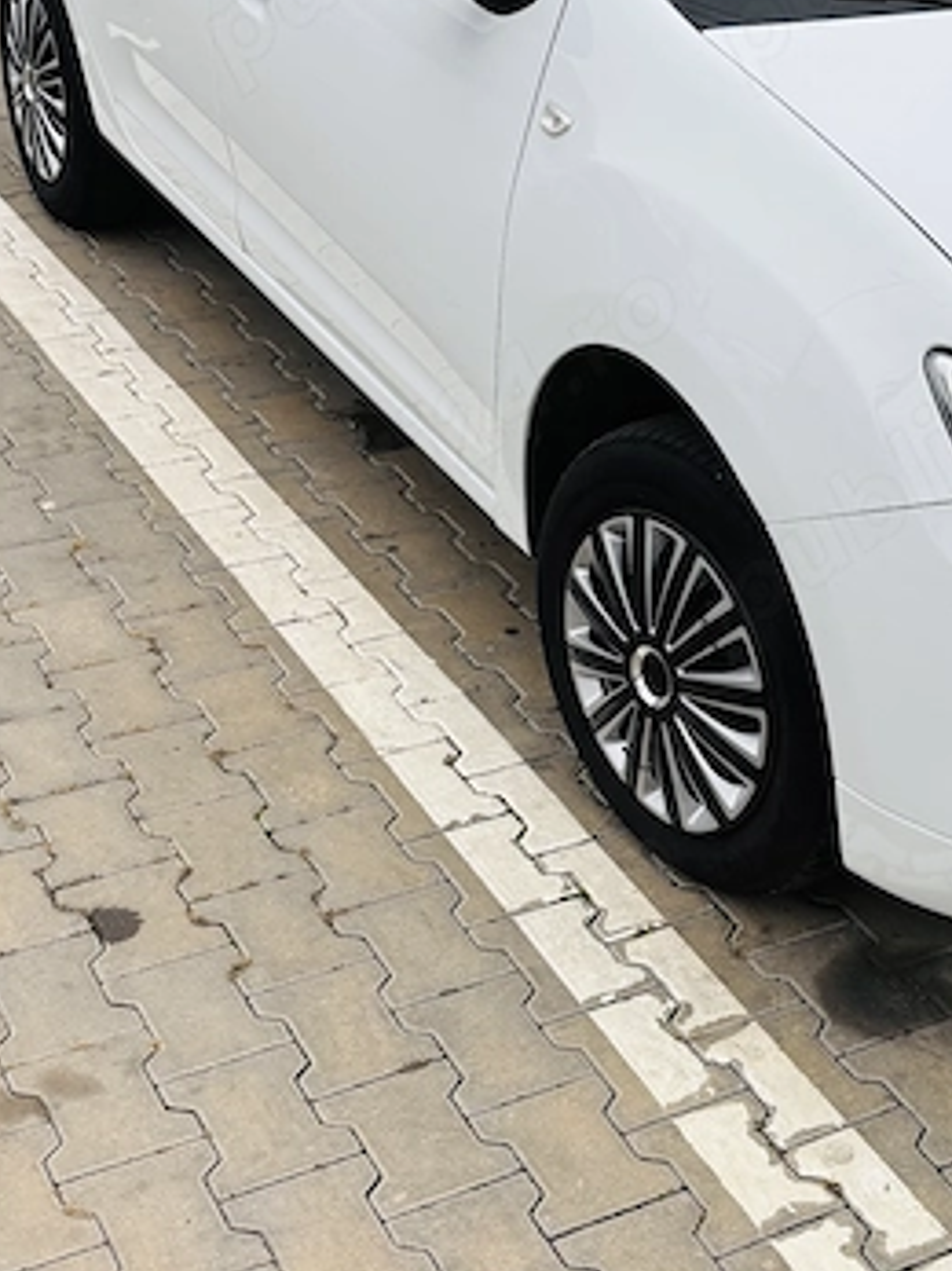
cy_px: 571
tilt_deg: -31.7
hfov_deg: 24.2
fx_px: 2201
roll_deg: -5.5
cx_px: 696
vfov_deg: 32.2
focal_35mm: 60
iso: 50
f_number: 1.6
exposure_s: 1/787
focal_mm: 5.96
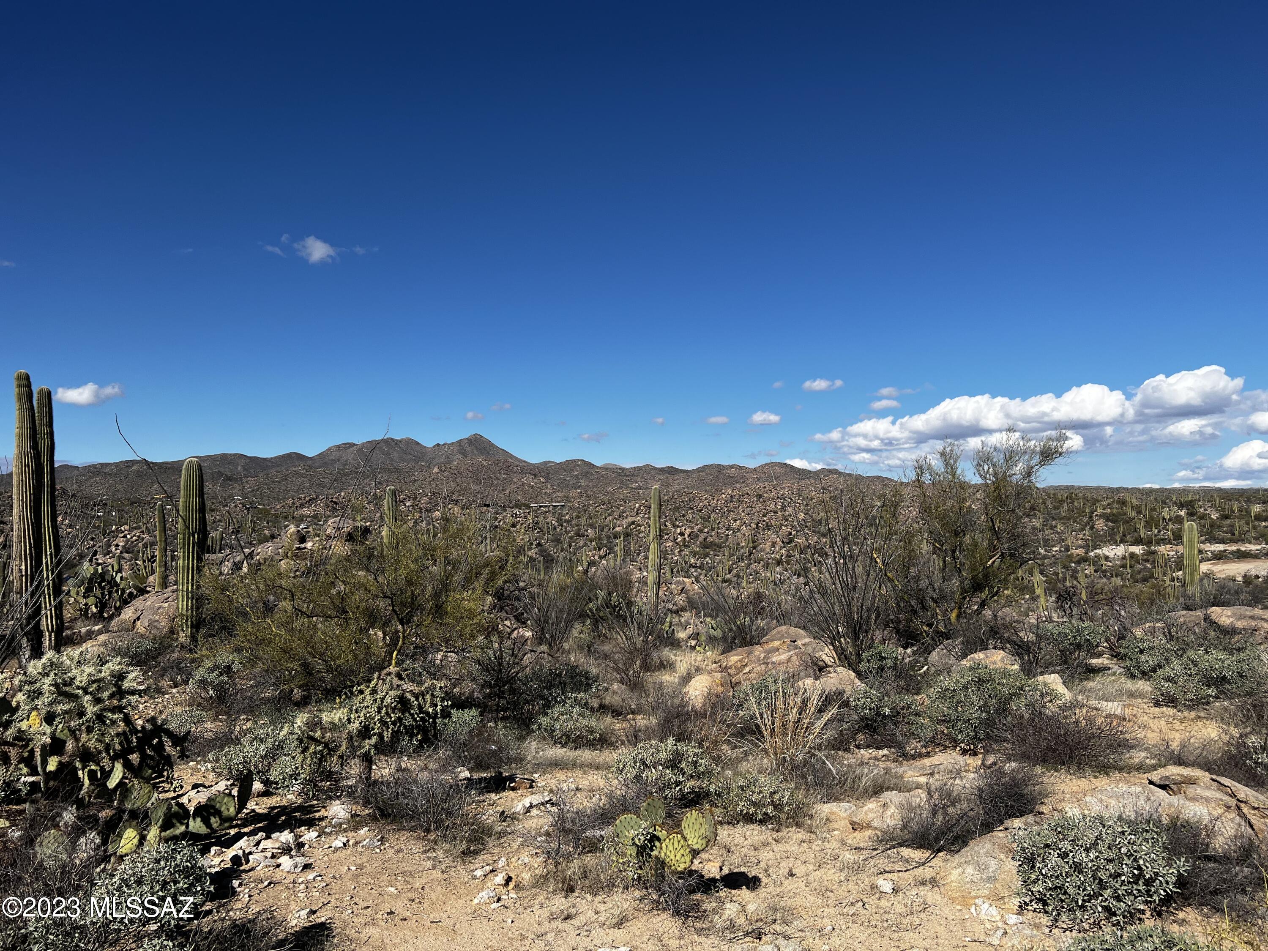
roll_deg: +3.4
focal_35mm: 26
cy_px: 476
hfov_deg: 67.3
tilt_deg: +1.5
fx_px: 952
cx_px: 634
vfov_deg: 53.1
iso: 50
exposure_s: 1/6579
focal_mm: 5.7
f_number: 1.5
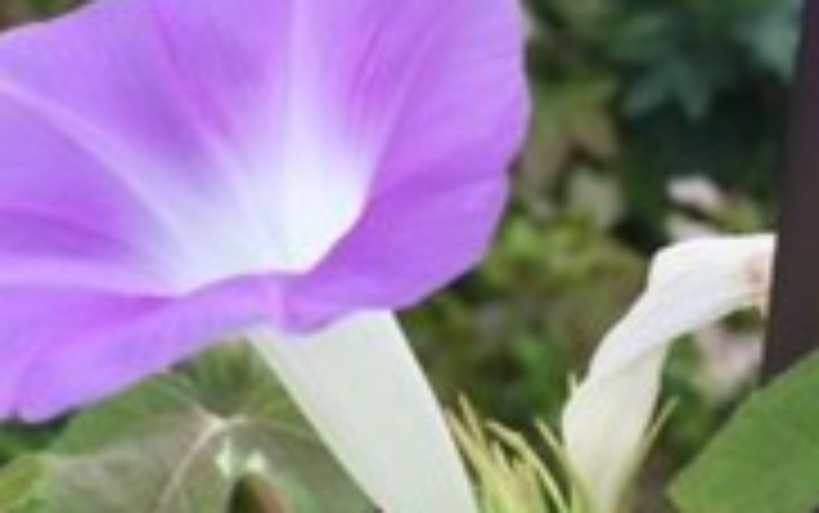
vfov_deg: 17.2
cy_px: 279
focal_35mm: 76
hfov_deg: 27.1
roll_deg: -0.6
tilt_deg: -21.3
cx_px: 360
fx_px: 1697
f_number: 2.2
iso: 32
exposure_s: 1/384
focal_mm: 4.15
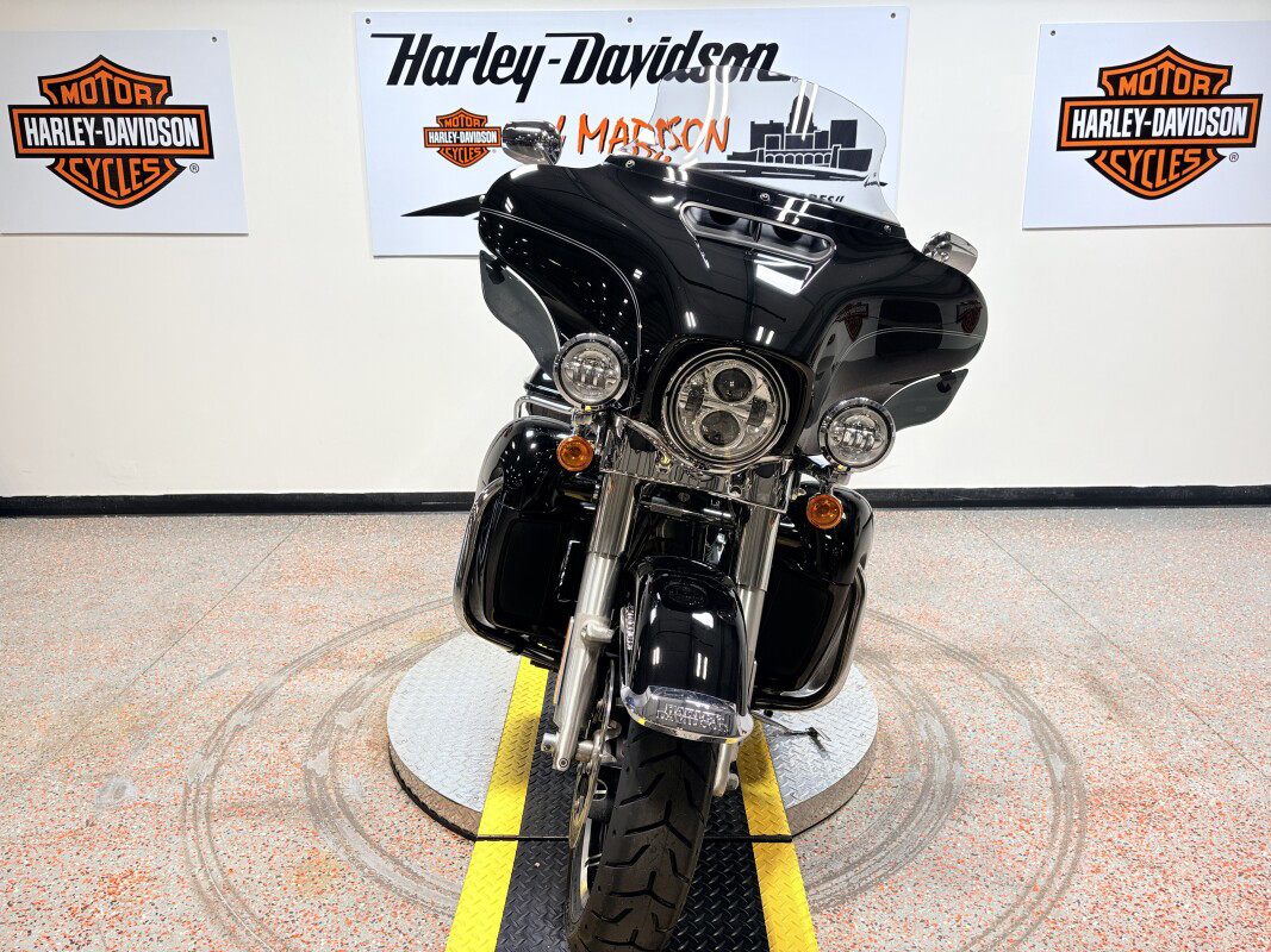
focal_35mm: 26
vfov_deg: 53.1
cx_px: 636
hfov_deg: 67.3
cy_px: 476
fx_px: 955
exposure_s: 1/120
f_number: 1.6
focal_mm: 5.96
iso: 50
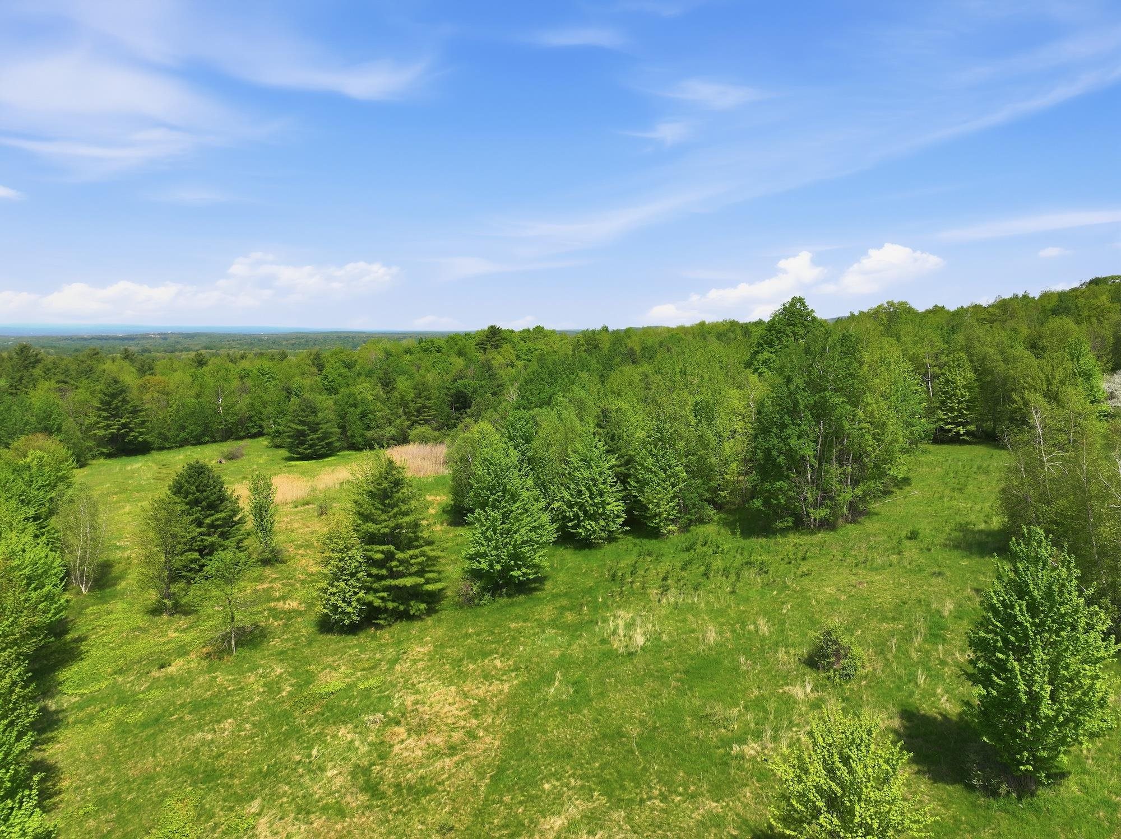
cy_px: 420
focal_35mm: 24
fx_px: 777
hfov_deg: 71.6
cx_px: 560
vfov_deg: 56.8
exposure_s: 1/2500
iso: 100
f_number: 2.8
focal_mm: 12.3
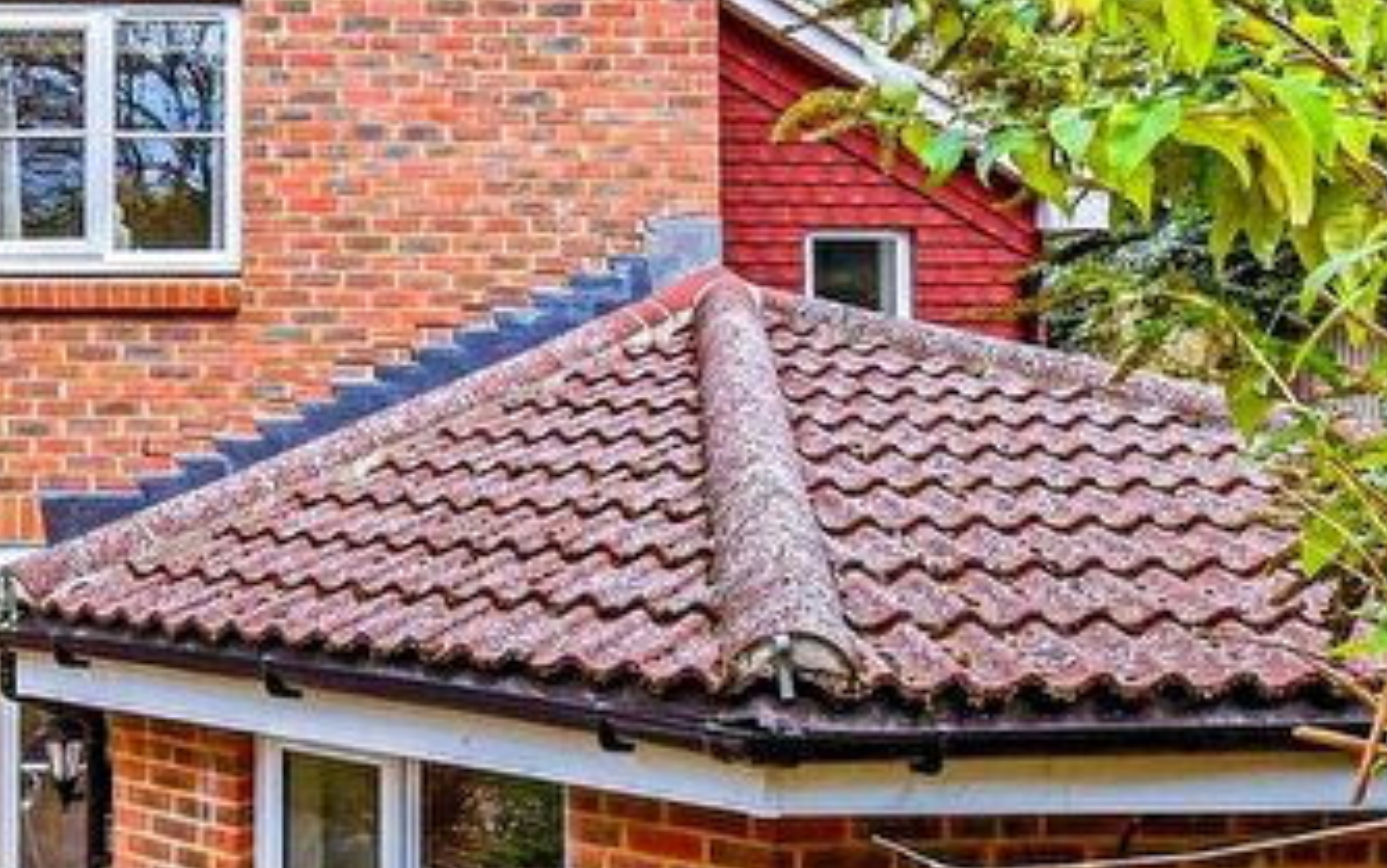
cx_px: 777
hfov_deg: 59.5
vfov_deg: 39.1
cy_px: 559
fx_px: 1210
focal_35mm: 32
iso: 320
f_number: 8
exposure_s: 1/250
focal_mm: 10
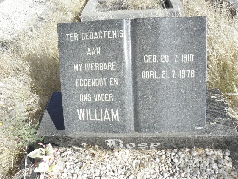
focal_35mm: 26
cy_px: 90
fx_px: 179
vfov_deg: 53.1
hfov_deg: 67.3
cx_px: 119
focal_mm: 4.6
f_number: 6.3
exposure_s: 1/500
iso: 200
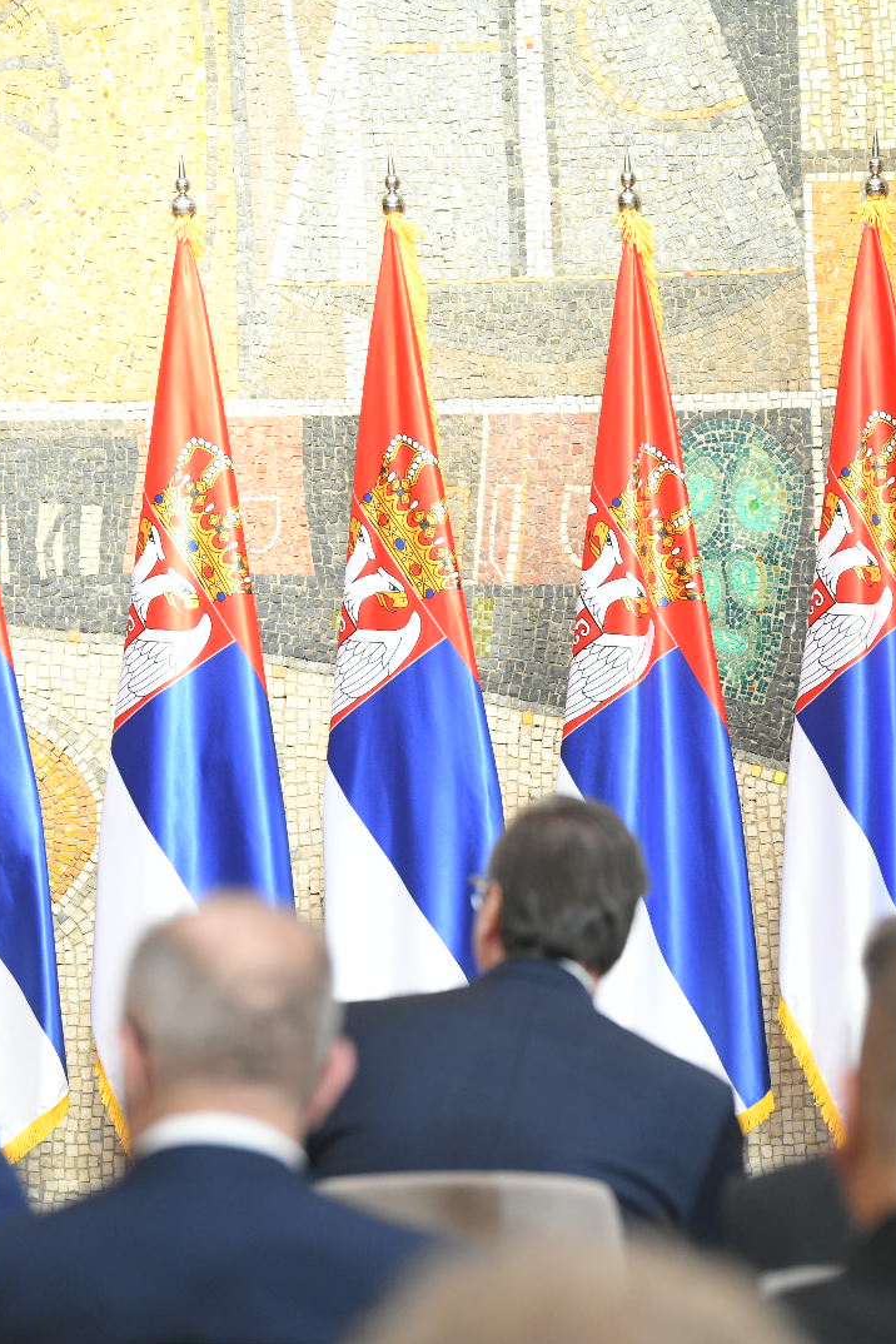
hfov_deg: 7.0
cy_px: 671
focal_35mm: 196
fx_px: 7317
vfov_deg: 10.5
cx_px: 800
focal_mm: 130
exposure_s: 1/320
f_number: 4
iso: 2000
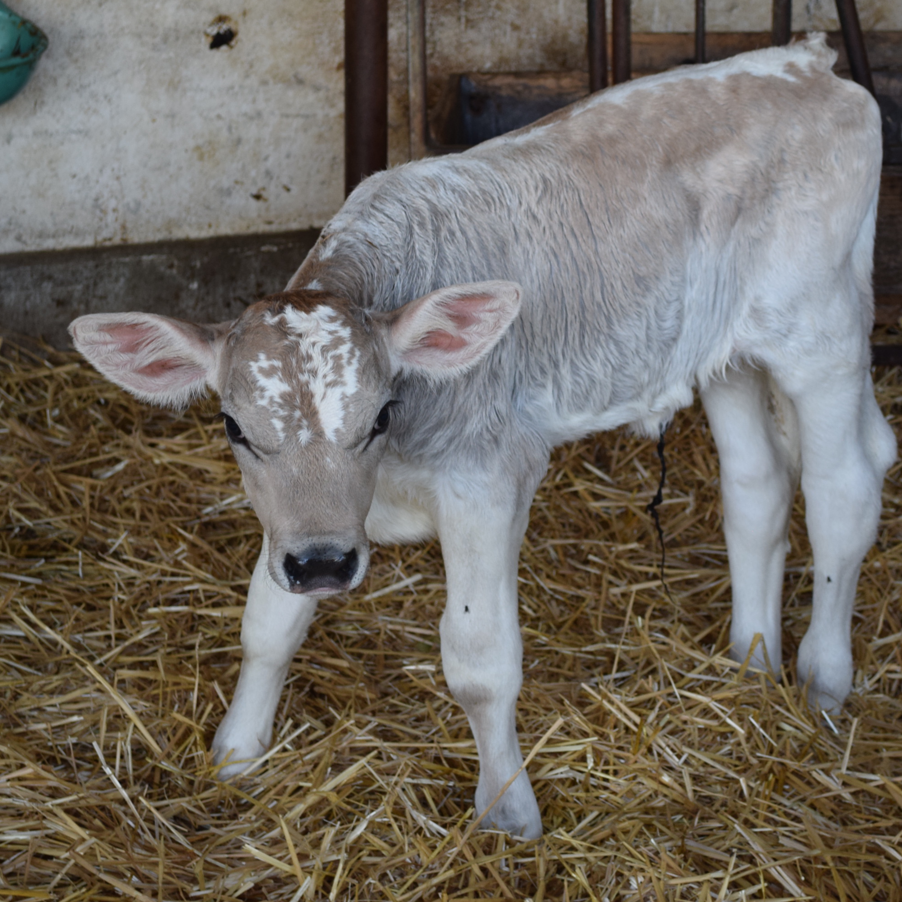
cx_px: 552
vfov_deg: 20.0
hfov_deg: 20.0
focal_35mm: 87
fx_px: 2554
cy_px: 448
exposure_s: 1/60
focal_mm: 45
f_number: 5.3
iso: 500
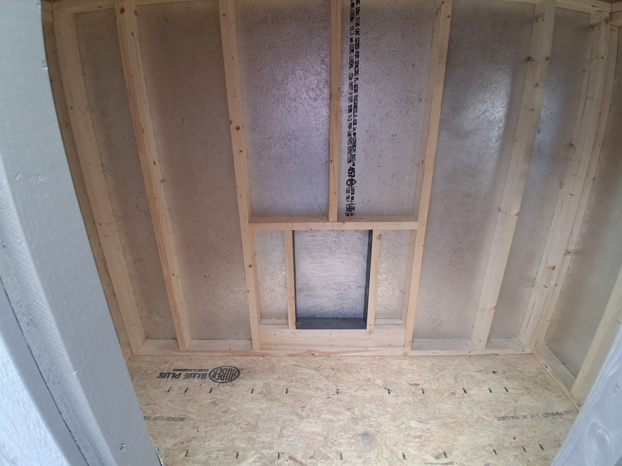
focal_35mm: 17
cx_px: 311
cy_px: 233
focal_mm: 1.4
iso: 125
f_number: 2.2
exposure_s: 1/60
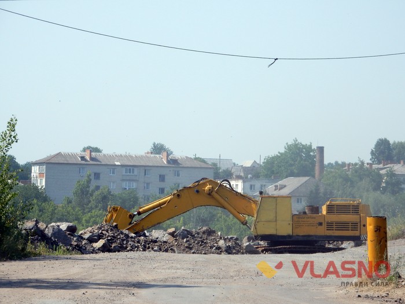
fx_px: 2679
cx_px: 202
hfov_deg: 8.6
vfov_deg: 6.5
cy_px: 152
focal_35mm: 229
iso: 125
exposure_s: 1/640
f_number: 6.3
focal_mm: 40.9
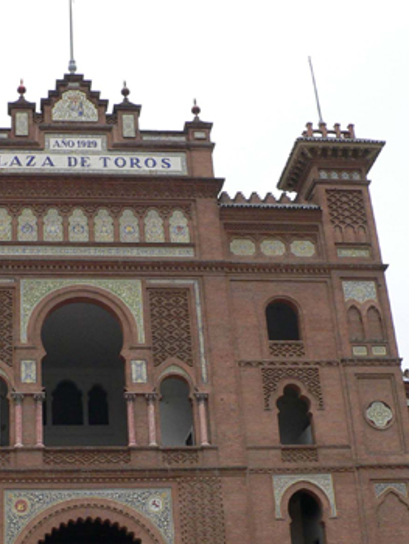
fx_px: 944
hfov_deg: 24.1
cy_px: 343
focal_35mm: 60
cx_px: 86
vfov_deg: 32.0
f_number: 4
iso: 100
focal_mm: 4.6
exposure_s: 1/400
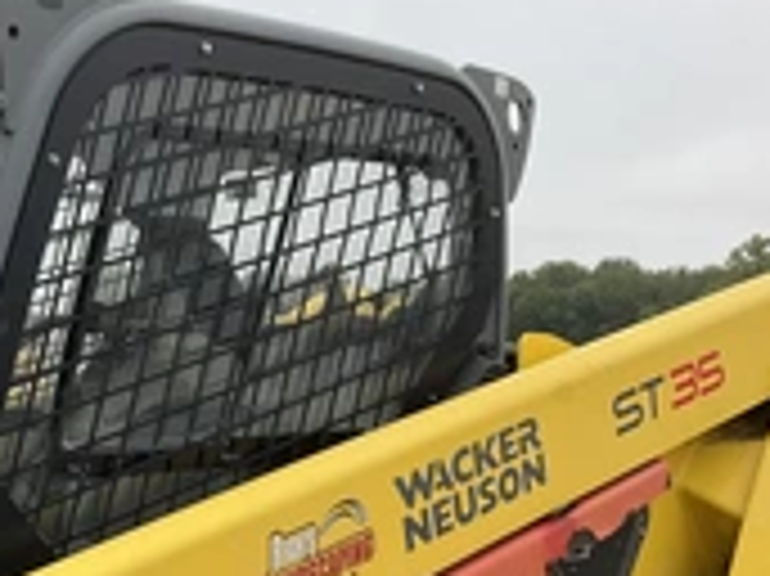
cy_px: 468
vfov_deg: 21.3
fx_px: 1512
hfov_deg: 27.9
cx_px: 135
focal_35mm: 68
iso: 40
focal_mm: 3
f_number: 1.8
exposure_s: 1/122
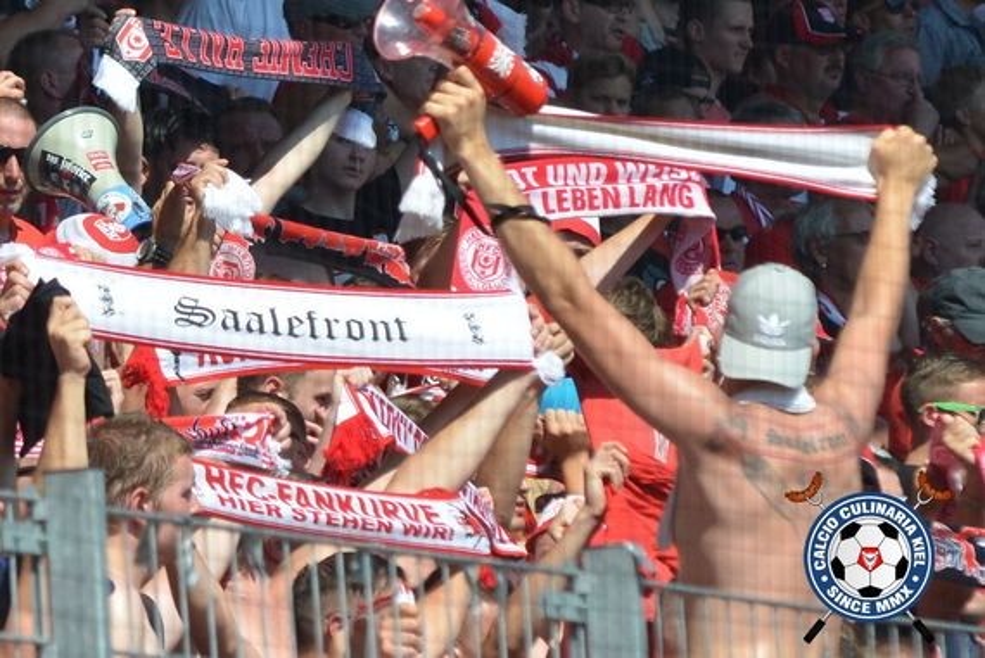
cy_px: 329
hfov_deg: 6.9
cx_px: 492
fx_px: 8214
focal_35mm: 300
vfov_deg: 4.6
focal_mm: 200
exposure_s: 1/1600
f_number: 6.3
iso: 400
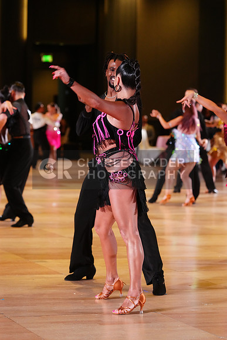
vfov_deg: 16.3
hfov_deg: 10.9
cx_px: 114
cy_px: 170
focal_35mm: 126
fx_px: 1191
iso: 3200
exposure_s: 1/400
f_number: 4
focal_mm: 126
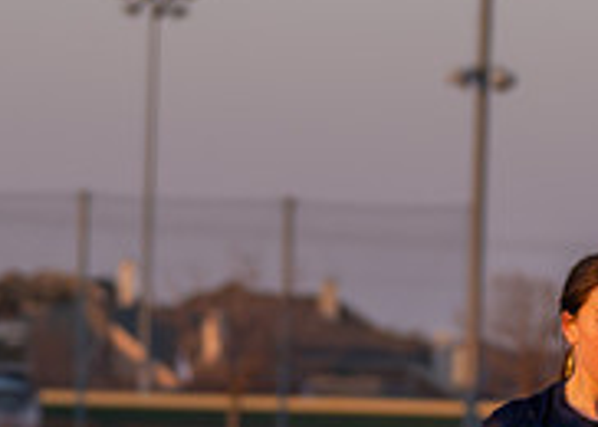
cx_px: 44
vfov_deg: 3.5
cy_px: 819
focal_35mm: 414
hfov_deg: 4.9
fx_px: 7031
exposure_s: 1/1600
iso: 400
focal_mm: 70
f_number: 2.8
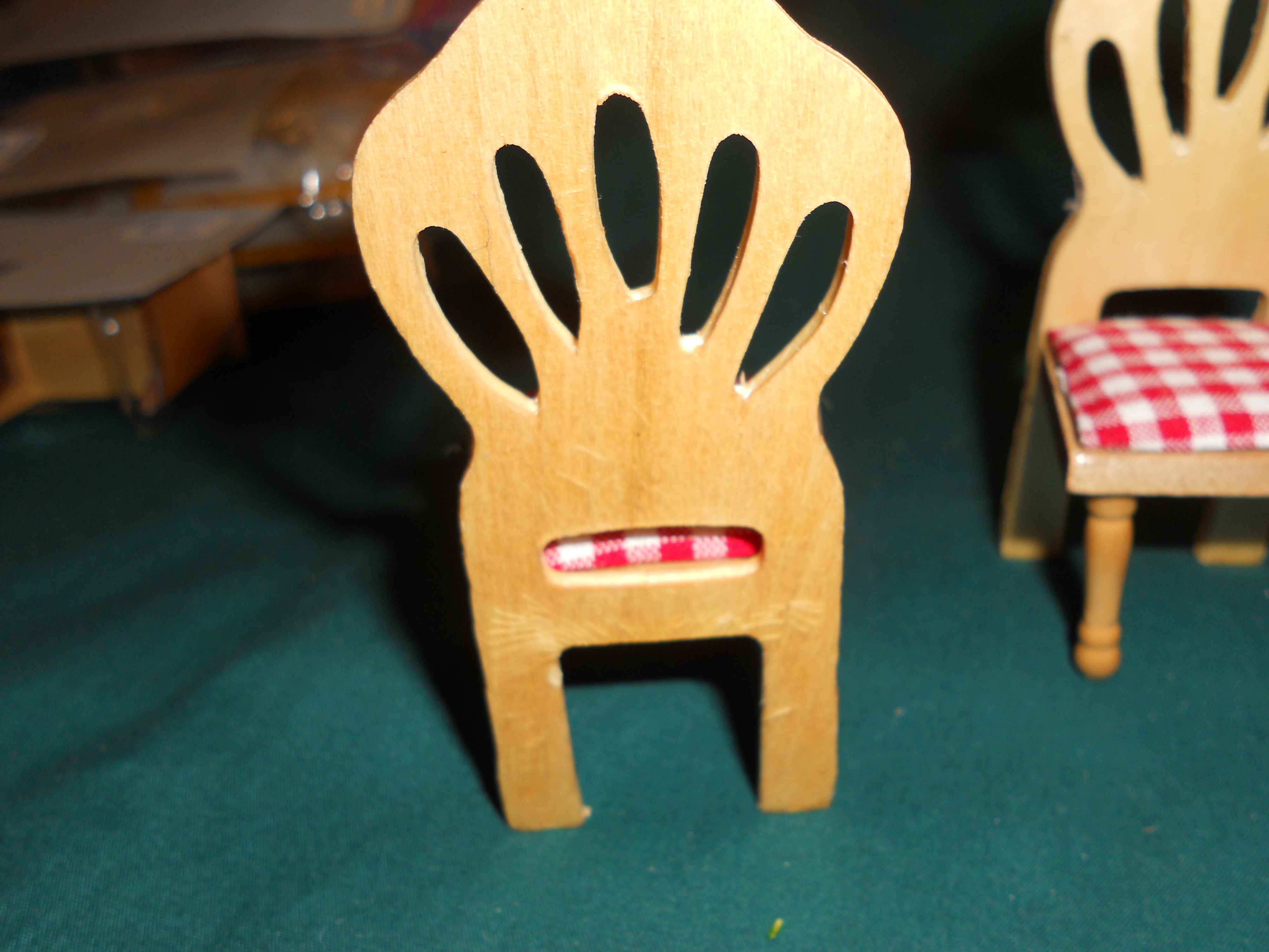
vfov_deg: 44.2
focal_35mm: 32
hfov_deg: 56.8
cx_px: 634
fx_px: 1173
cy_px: 476
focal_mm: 5.8
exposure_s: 1/25
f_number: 8.8
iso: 80
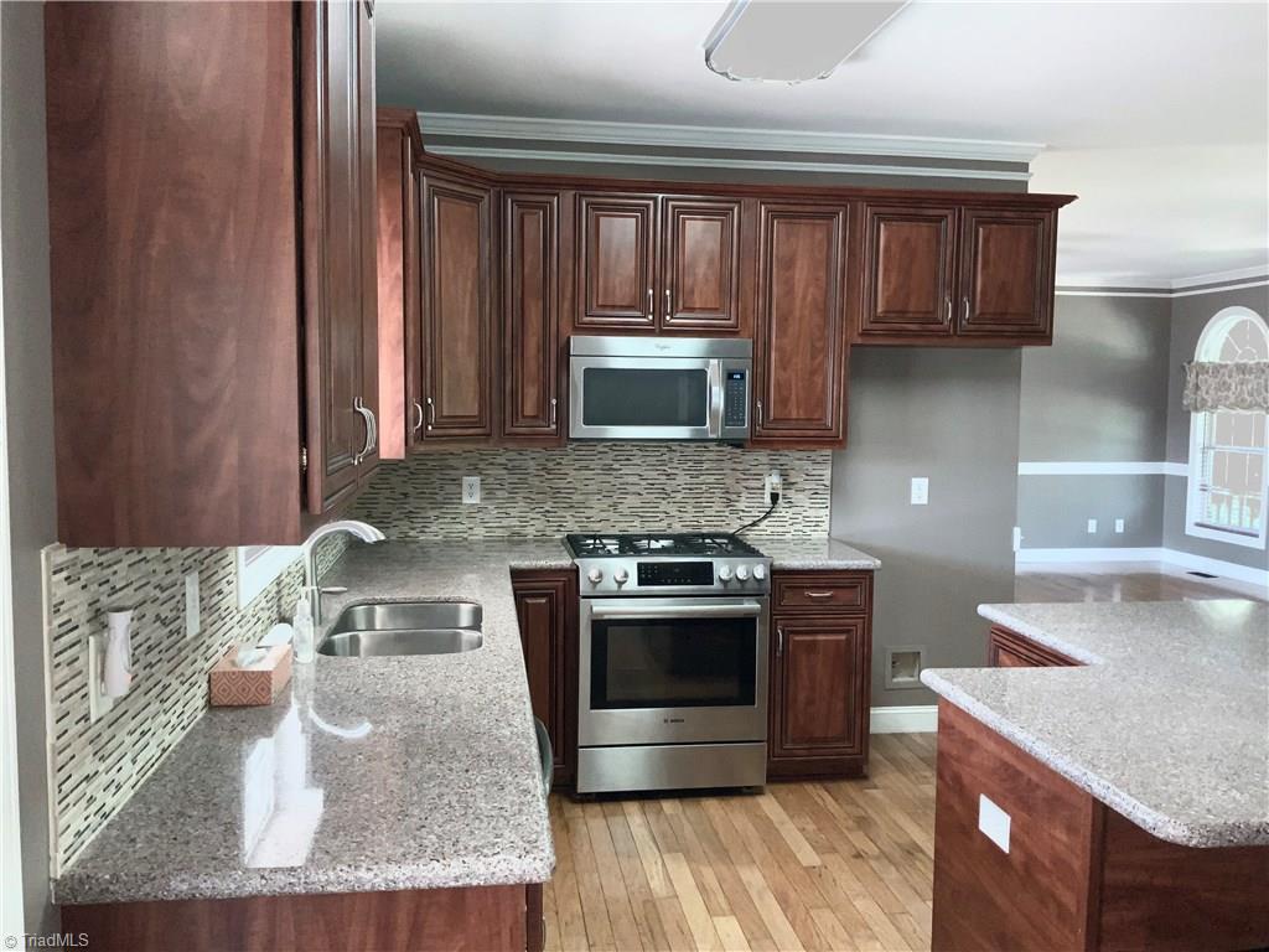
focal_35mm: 29
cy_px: 476
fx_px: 1063
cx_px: 634
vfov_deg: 48.2
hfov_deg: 61.7
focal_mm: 3
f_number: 1.8
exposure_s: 1/60
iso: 80
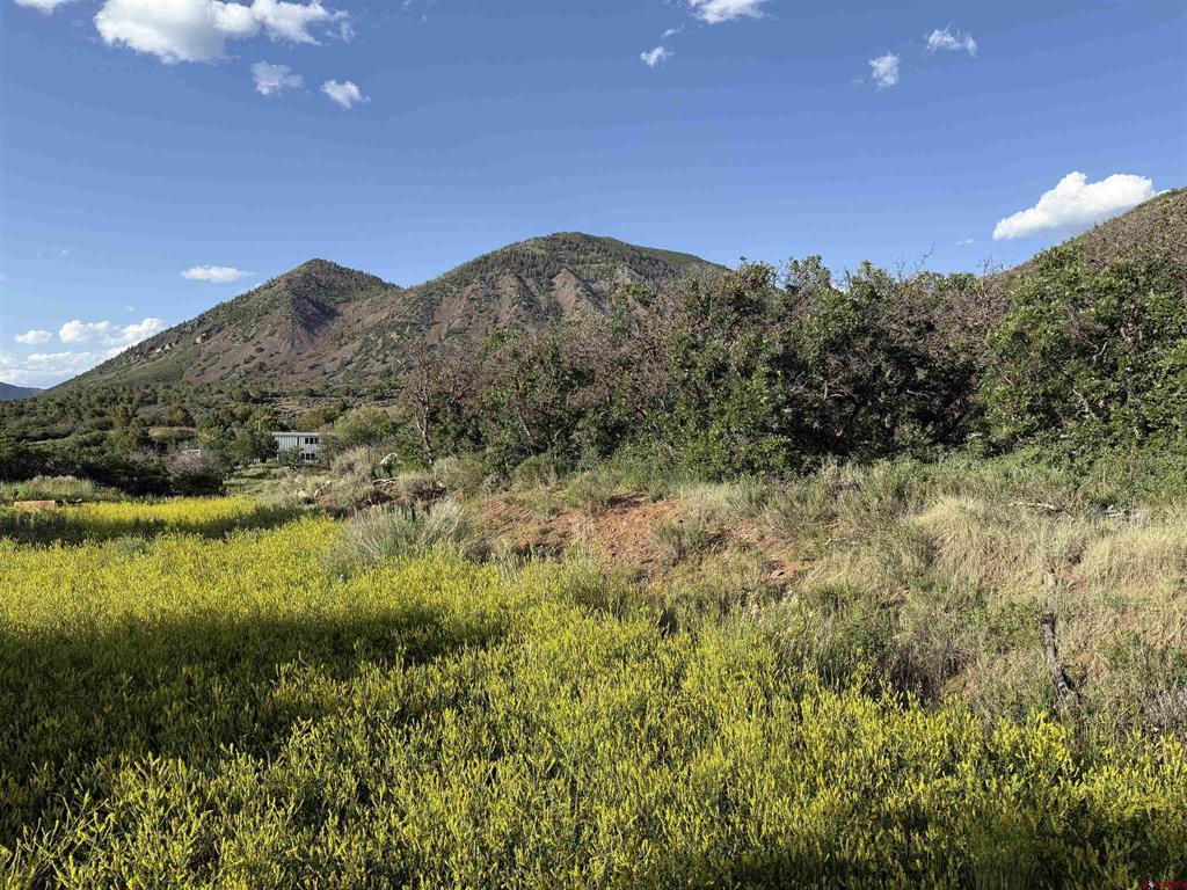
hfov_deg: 71.6
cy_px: 445
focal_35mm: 24
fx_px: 823
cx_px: 594
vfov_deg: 56.8
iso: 80
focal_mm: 6.76
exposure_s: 1/2611
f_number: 1.78
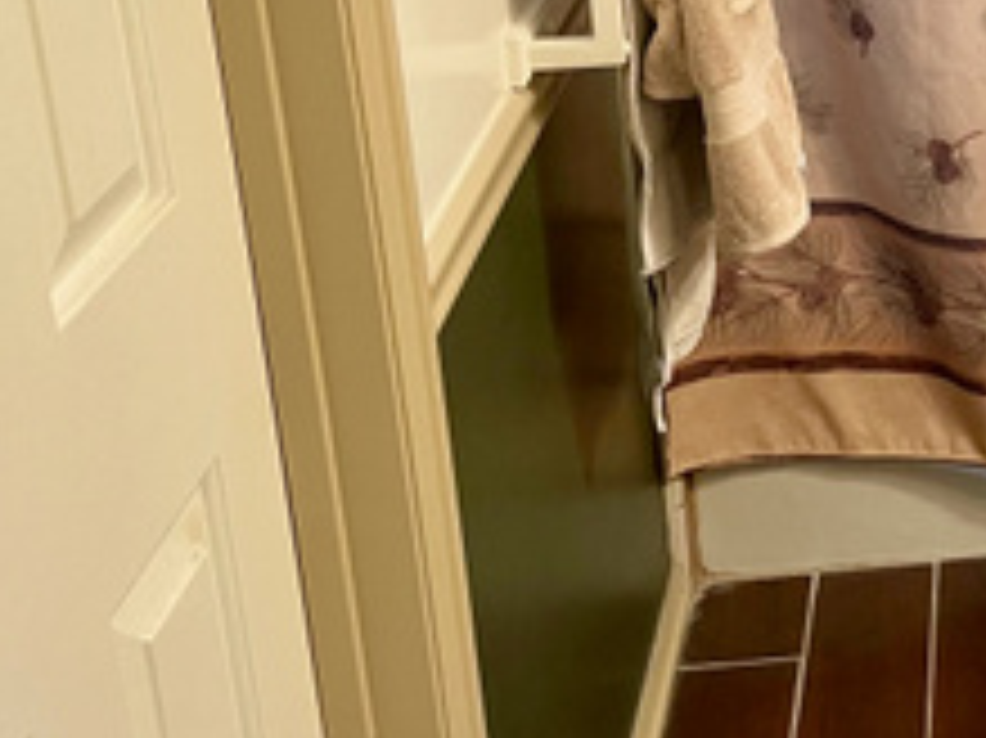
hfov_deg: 22.3
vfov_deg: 18.7
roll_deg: +0.1
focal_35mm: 76
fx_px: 2164
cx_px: 1364
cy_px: -50
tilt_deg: -15.9
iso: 125
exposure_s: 1/60
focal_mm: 4.2
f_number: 1.6
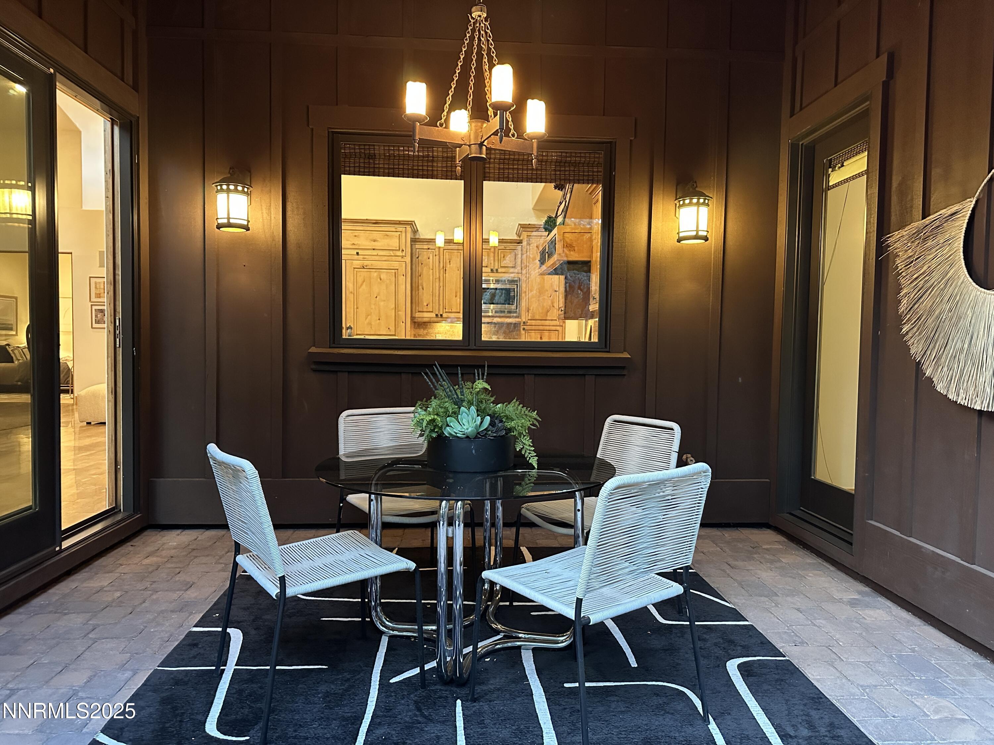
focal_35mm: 24
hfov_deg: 71.6
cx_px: 497
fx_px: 689
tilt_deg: -2.7
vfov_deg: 56.8
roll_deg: -0.7
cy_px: 372
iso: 800
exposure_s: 1/60
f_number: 1.78
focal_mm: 6.86
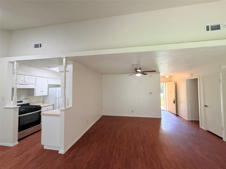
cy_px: 84
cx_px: 113
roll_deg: +0.2
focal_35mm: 14
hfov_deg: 102.1
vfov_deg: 85.7
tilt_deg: +3.2
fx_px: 91
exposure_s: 1/120
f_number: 2.2
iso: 250
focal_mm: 2.22
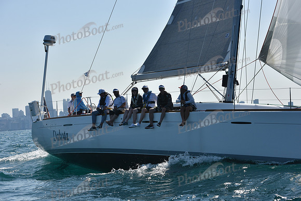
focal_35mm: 90
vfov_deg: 15.2
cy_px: 100
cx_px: 150
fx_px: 753
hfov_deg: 22.6
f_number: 8
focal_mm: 90
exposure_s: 1/1600
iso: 250
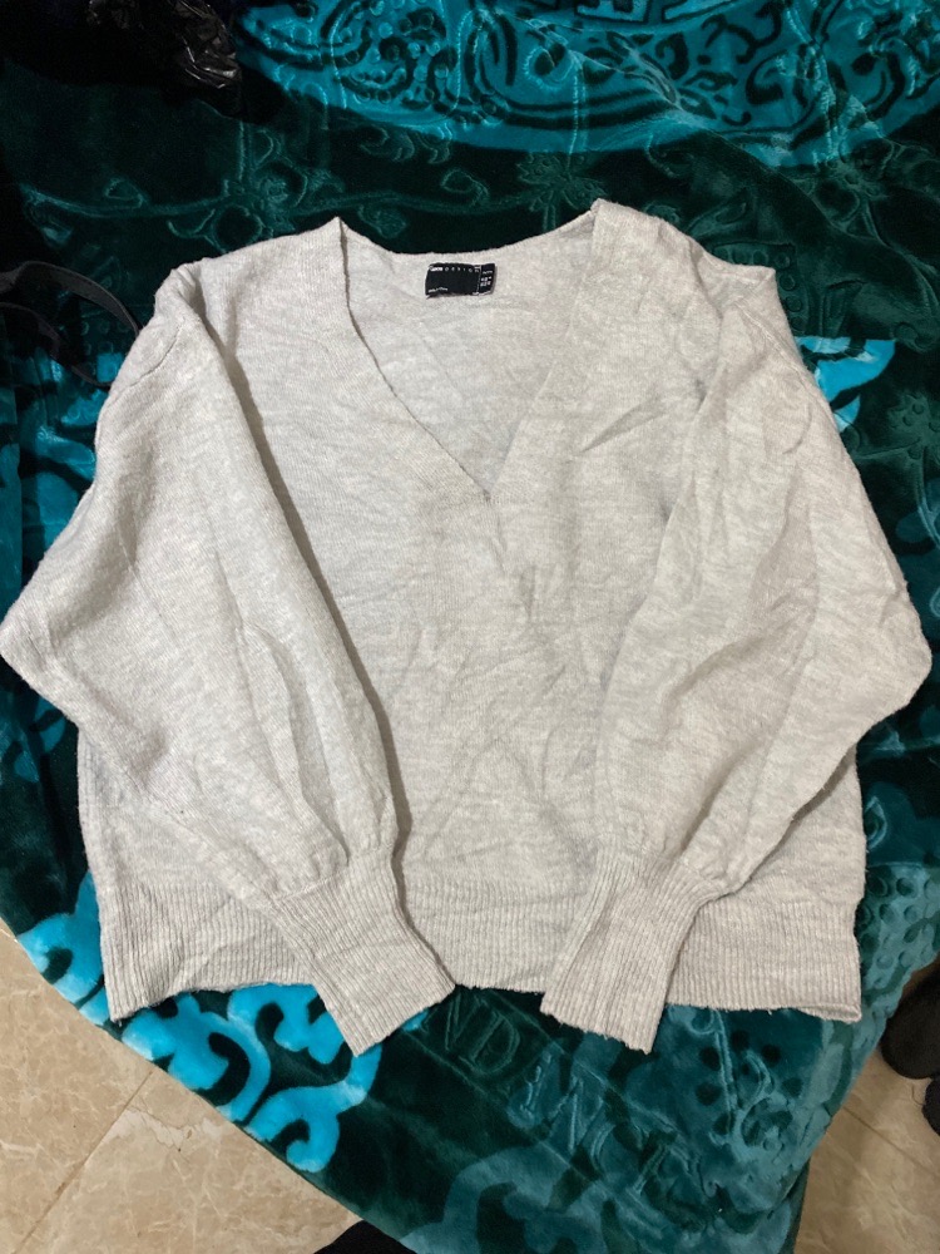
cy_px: 627
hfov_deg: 53.1
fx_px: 941
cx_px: 470
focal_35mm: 26
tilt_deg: -79.9
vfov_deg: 67.3
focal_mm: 4.25
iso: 400
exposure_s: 1/33
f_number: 1.8
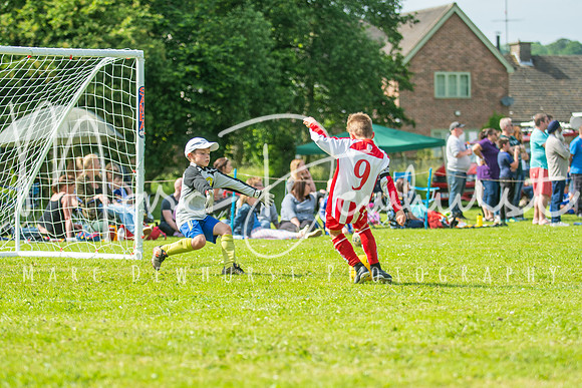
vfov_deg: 10.2
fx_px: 2183
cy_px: 194
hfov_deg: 15.2
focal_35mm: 135
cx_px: 291
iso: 250
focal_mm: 90
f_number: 3.2
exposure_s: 1/1600
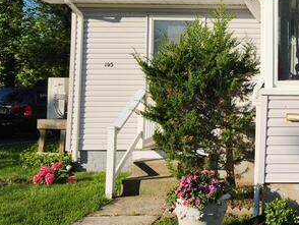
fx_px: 432
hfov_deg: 33.7
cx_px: 321
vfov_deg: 28.9
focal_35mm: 50
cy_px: 69
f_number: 1.8
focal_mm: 5.4
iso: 20
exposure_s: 1/1525
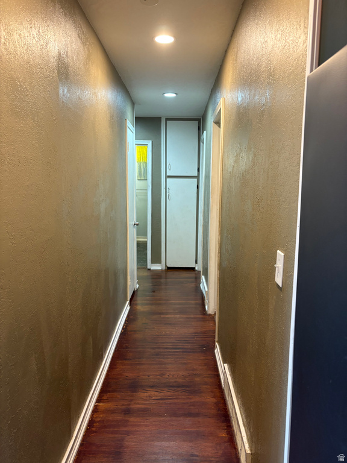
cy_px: 232
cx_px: 174
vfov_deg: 67.3
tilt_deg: -9.2
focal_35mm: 26
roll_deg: -0.5
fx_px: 348
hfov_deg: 53.1
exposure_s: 1/60
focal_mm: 5.96
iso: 200
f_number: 1.6
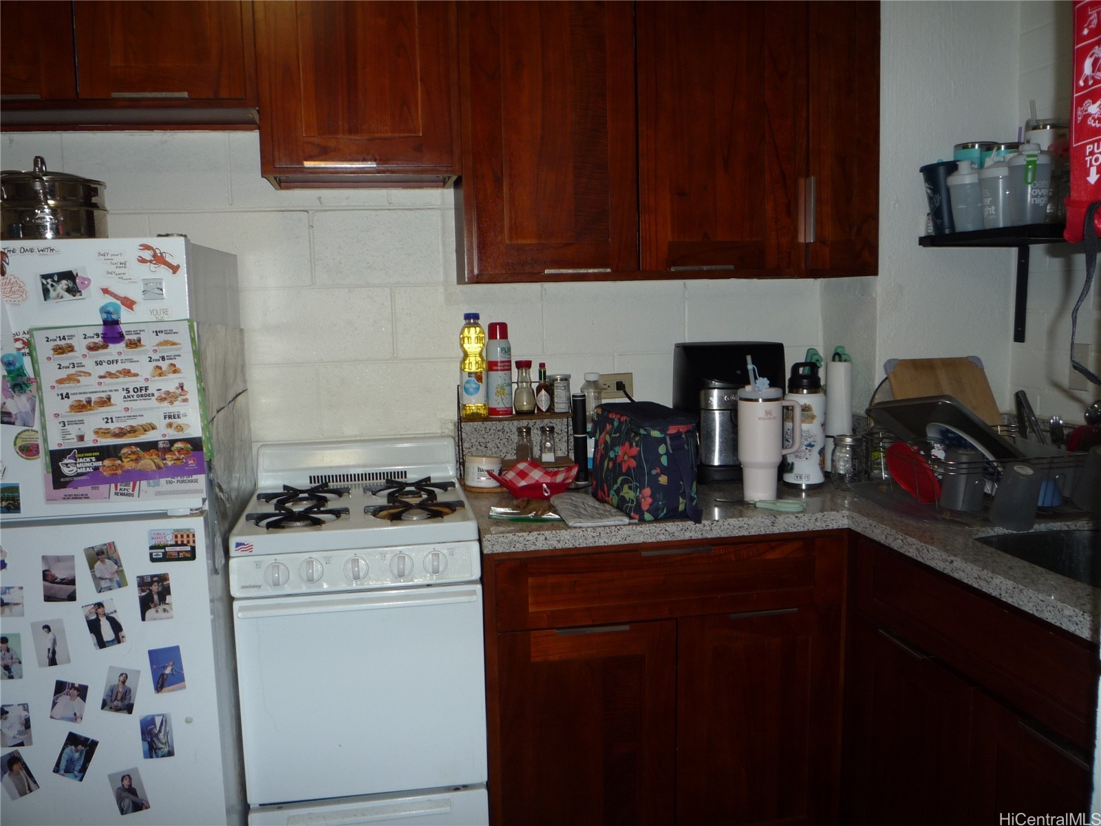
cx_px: 550
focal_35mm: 30
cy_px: 413
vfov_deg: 46.8
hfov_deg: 60.0
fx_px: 954
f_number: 3.3
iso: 100
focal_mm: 5.2
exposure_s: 1/30
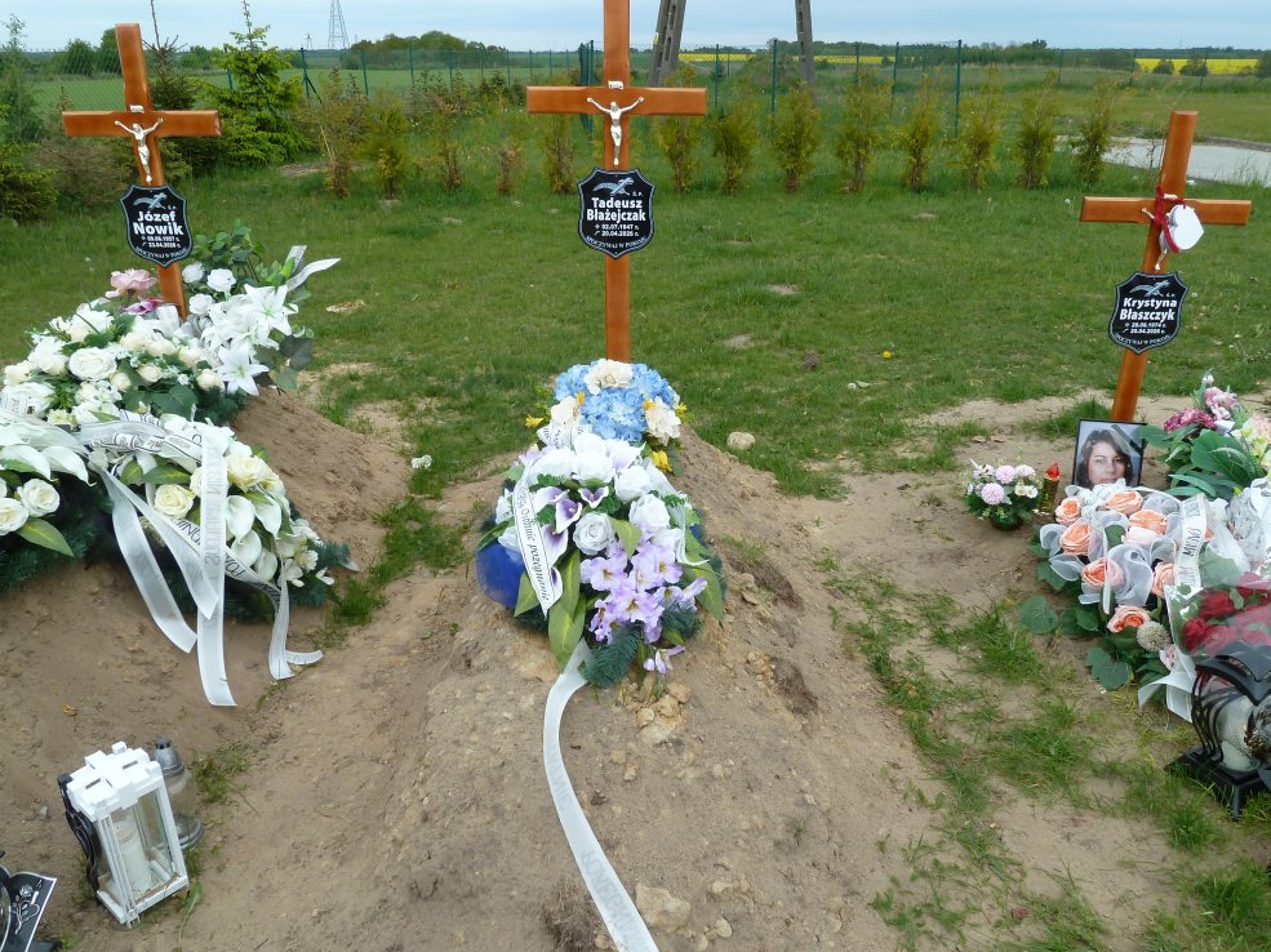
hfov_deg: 67.3
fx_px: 954
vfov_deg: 53.0
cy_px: 488
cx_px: 650
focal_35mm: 26
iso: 80
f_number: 4
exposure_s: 1/320
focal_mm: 4.1
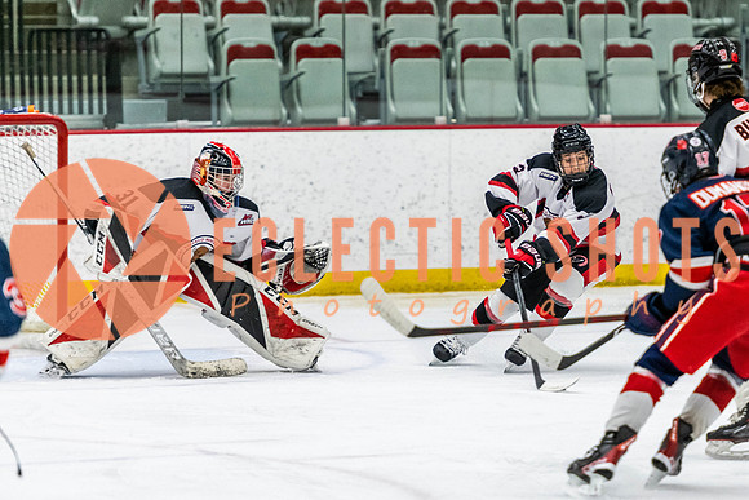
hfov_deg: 7.7
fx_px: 5590
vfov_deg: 5.1
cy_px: 233
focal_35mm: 269
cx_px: 524
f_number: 2.8
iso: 2800
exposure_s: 1/640
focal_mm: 175
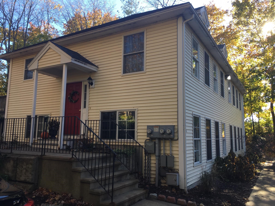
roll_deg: -1.4
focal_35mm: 29
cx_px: 138
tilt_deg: +6.6
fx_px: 230
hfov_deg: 61.7
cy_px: 103
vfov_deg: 48.2
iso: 25
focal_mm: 4.15
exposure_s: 1/263
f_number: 2.2
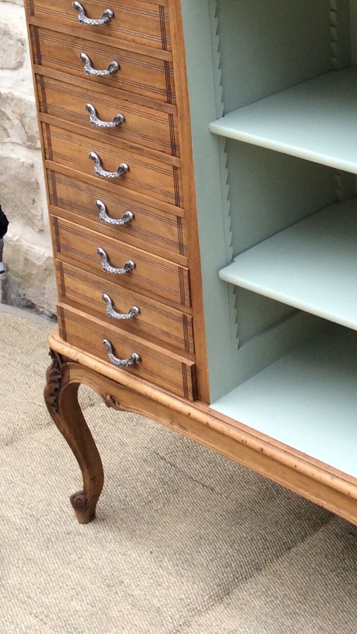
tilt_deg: -17.9
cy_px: 65
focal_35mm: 72
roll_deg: -1.8
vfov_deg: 28.2
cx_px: 459
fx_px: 1211
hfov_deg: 15.9
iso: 32
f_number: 2.4
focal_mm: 3.3
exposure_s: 1/150
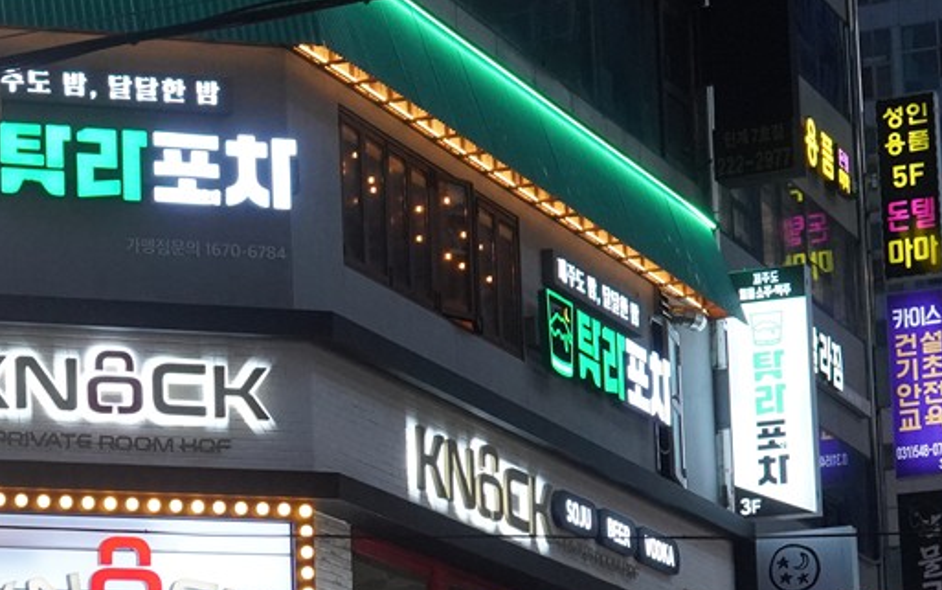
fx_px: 3570
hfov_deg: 14.7
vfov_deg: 9.4
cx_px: -81
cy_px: 634
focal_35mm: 139
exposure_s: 1/100
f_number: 7.1
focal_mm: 35
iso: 1600
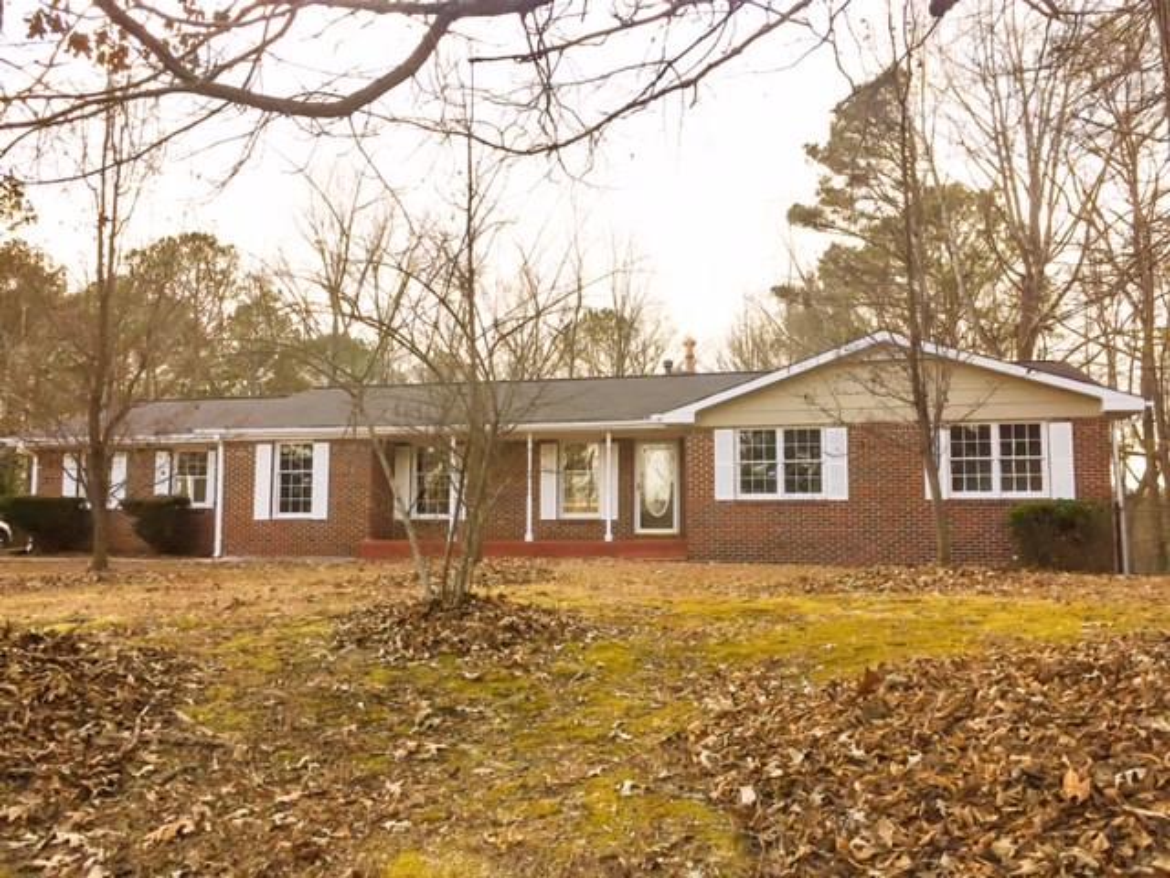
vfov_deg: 48.2
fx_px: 980
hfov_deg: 61.7
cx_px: 585
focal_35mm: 29
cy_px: 439
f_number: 2.2
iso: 32
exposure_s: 1/527
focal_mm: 4.15
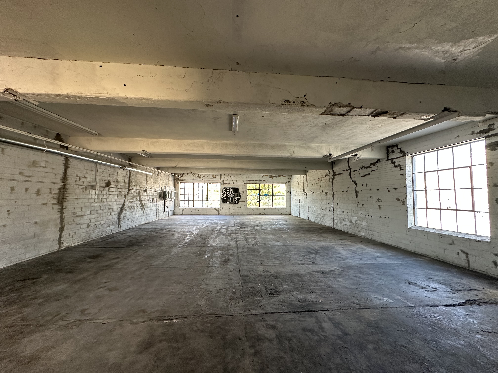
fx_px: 201
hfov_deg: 102.1
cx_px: 249
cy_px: 186
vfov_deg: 85.7
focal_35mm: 14
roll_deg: -0.7
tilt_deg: +2.1
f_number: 2.2
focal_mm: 2.22
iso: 250
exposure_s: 1/99
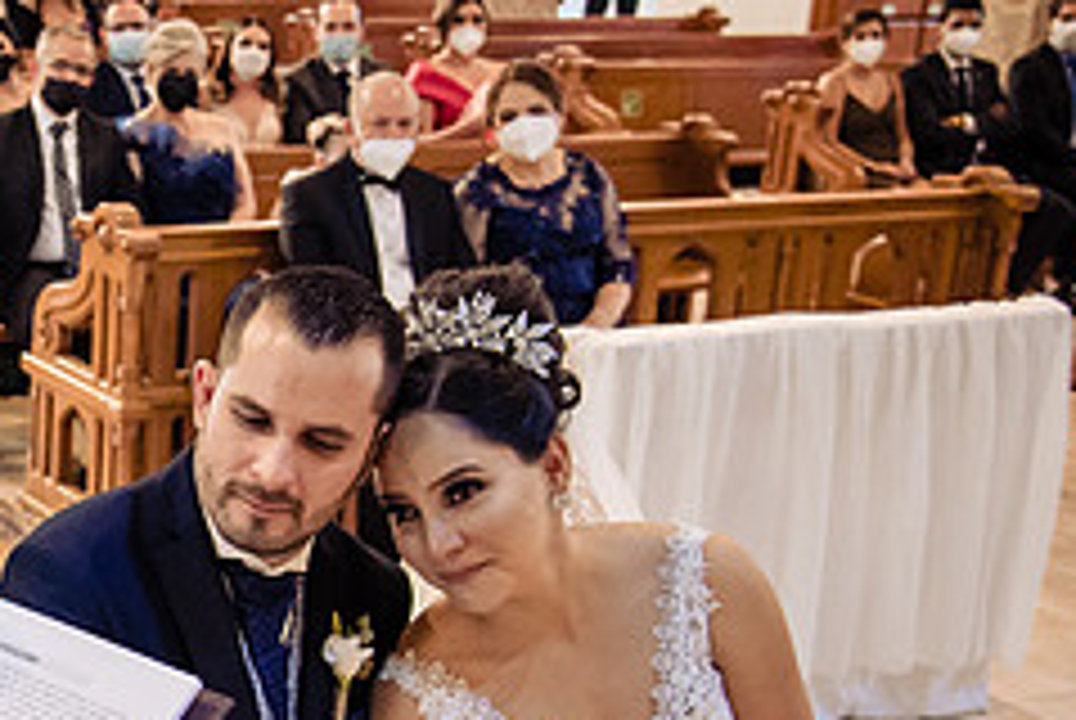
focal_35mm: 70
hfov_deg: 26.5
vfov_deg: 19.4
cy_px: 543
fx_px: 2095
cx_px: -111
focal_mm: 27
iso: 3200
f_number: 4
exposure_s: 1/160
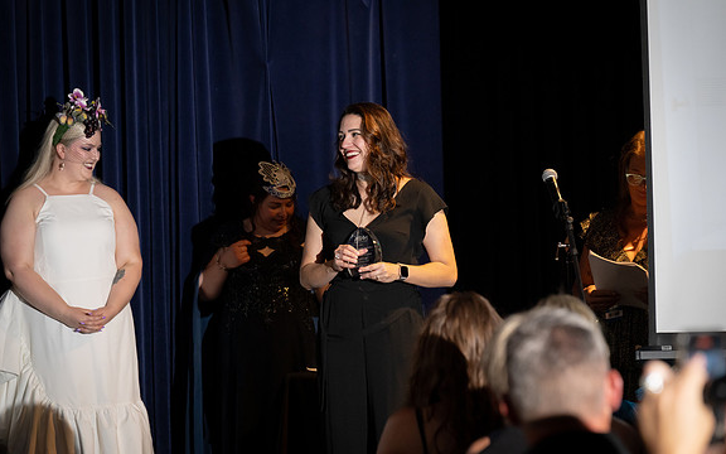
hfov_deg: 13.6
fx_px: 3047
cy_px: 224
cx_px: 362
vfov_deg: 8.5
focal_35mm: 154
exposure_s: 1/200
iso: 2500
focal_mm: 150
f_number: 5
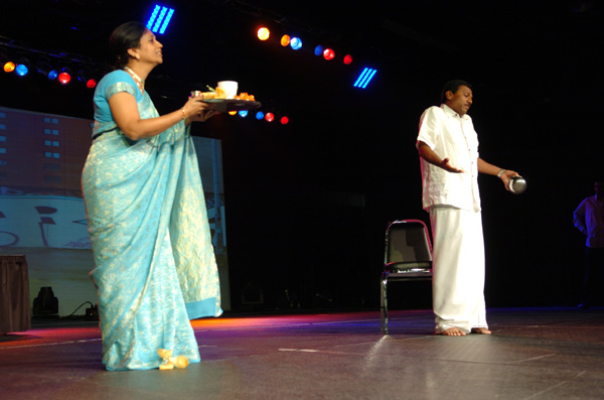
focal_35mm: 39
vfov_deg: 34.0
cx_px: 302
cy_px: 200
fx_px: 653
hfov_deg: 49.7
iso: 400
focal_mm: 26
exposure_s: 1/100
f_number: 2.8
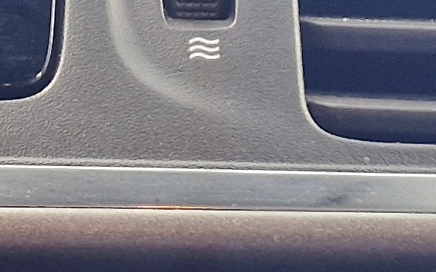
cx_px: 27
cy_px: 1078
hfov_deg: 12.2
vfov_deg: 6.3
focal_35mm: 170
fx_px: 2020
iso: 200
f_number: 1.8
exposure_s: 1/100
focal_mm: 5.4
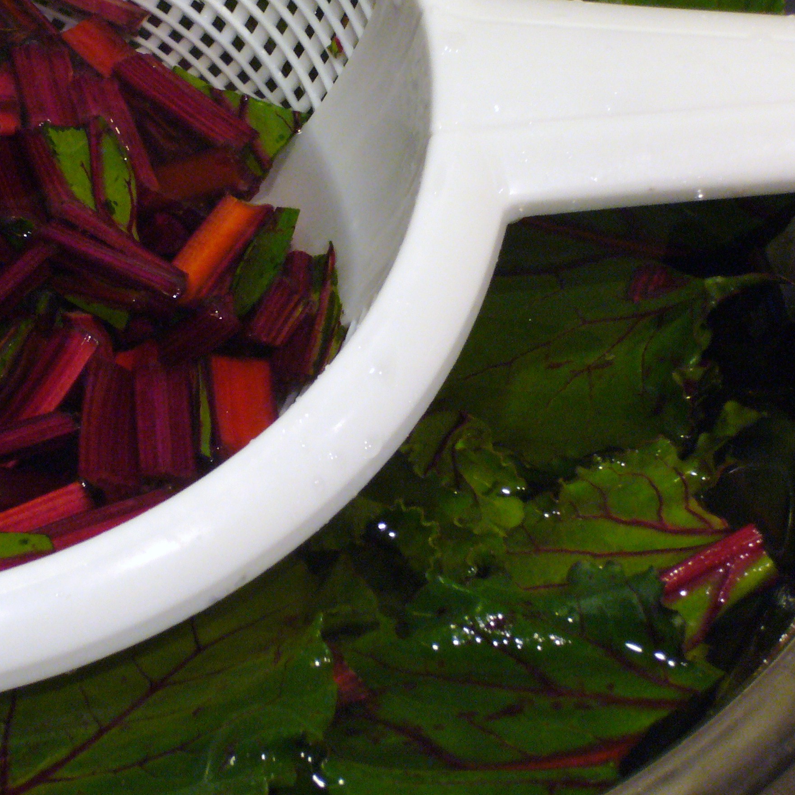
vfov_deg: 11.8
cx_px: 231
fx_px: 3846
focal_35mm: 148
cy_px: 374
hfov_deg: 11.8
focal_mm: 17.4
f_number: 5
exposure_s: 1/8
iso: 200
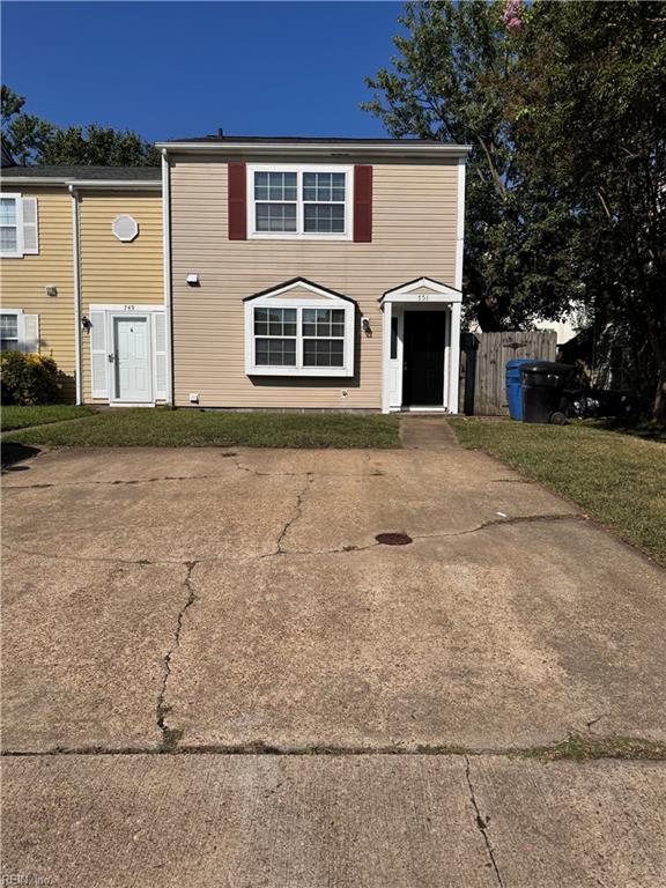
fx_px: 616
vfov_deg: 71.6
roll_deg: -0.3
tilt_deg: -5.0
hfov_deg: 56.8
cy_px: 444
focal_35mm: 24
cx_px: 333
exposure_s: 1/10417
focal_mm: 6.76
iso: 80
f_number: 1.78
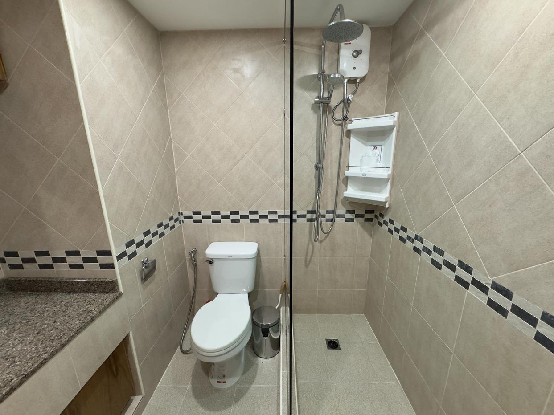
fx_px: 224
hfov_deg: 102.1
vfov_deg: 85.7
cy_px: 208
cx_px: 277
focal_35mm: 14
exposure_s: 1/50
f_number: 2.2
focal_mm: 2.22
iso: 320
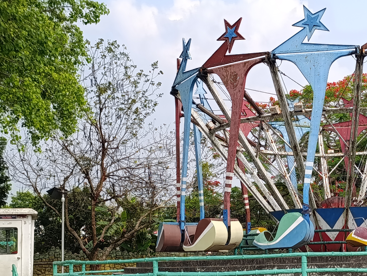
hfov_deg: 30.2
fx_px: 658
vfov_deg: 23.6
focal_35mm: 62
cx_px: 310
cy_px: 183
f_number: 1.65
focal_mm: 6.11
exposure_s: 1/362
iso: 50
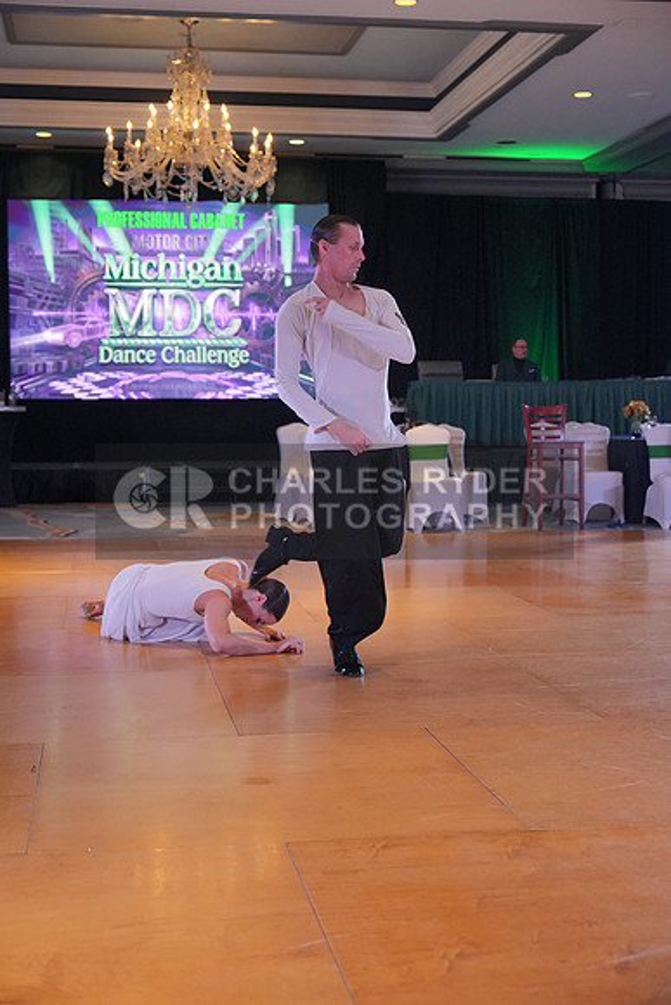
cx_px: 336
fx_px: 1453
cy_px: 502
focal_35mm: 52
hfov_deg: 26.0
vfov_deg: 38.2
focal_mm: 52
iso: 3200
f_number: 4
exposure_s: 1/400
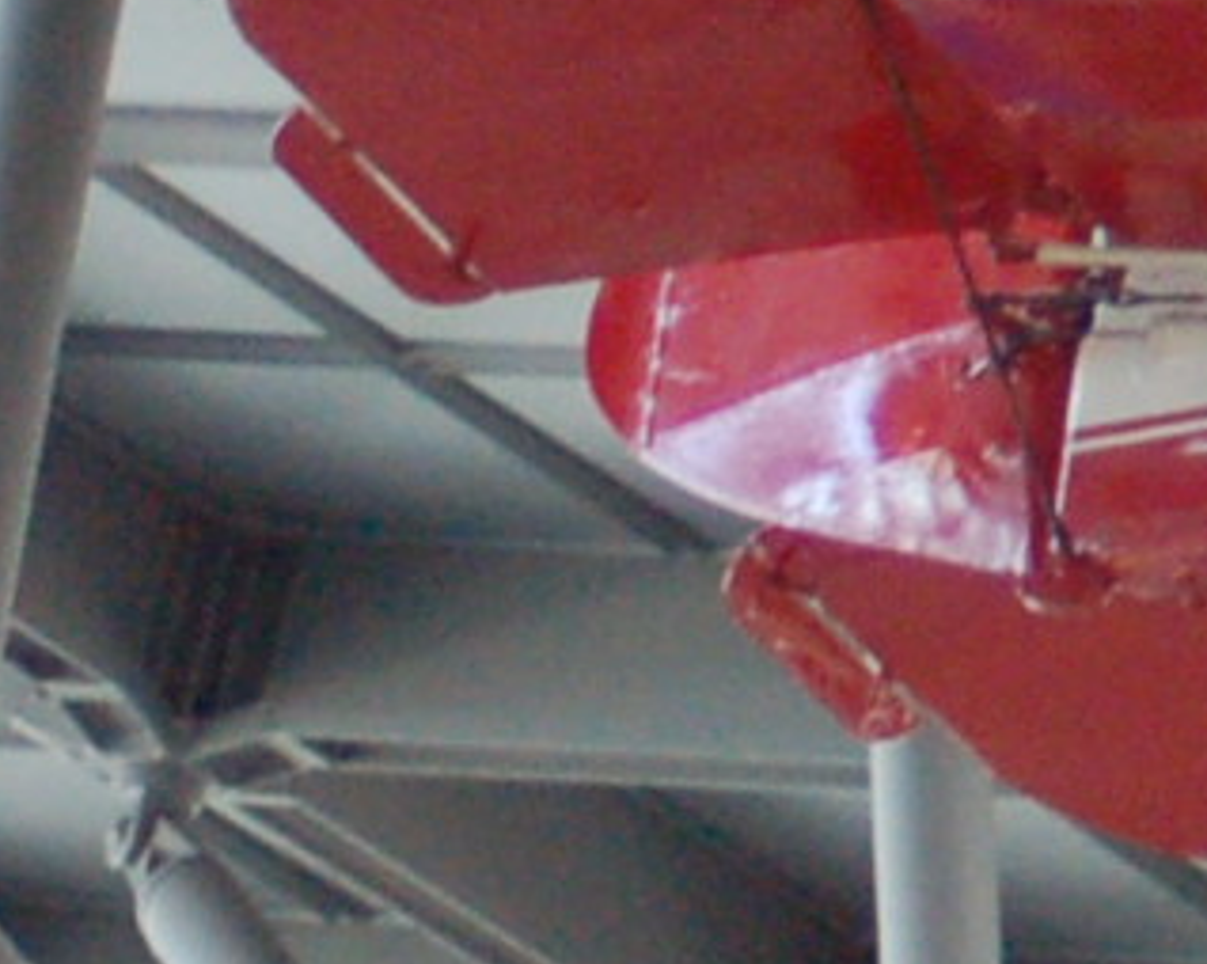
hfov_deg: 2.7
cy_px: -440
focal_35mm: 698
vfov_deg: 2.2
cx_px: 4118
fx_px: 24919
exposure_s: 1/60
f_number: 4
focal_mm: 70
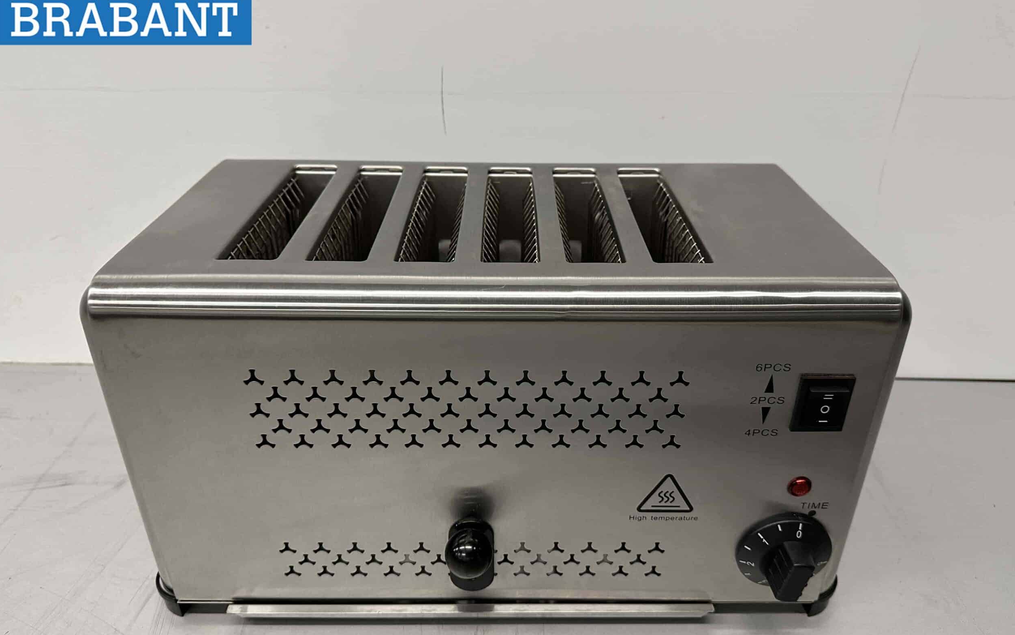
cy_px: 344
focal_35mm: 26
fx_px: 719
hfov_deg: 70.4
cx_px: 516
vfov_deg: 47.6
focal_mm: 6.86
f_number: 1.78
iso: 250
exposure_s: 1/50
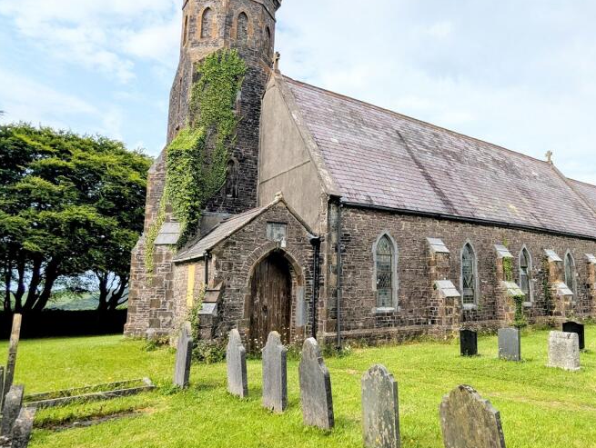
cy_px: 223
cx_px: 405
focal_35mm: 25
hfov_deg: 67.1
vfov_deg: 55.0
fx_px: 431
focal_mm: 2.35
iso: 53
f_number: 2.2
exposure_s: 1/1550
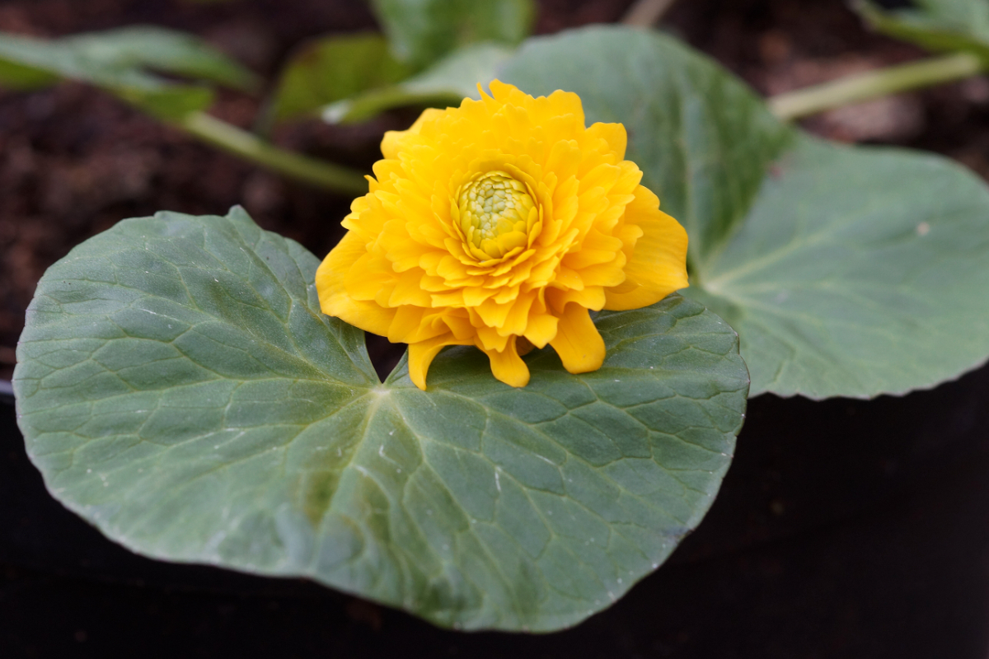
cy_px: 330
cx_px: 494
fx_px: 4121
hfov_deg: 13.7
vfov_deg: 9.1
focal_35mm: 150
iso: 400
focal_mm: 100
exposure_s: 1/160
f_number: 6.3
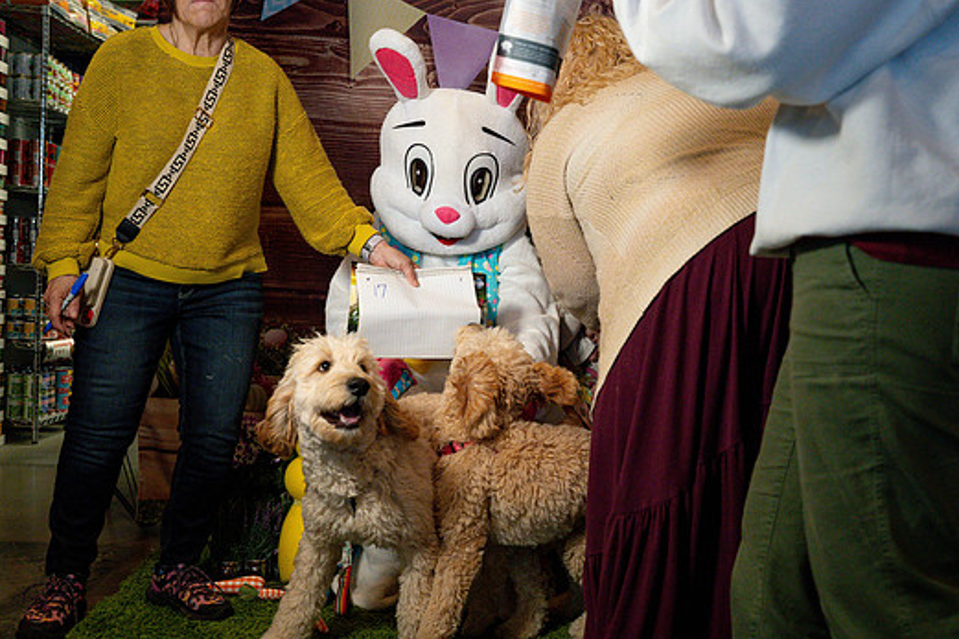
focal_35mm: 39
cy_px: 338
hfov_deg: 49.6
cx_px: 475
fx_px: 1039
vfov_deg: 34.2
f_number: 4.5
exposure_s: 1/500
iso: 8000
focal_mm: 35
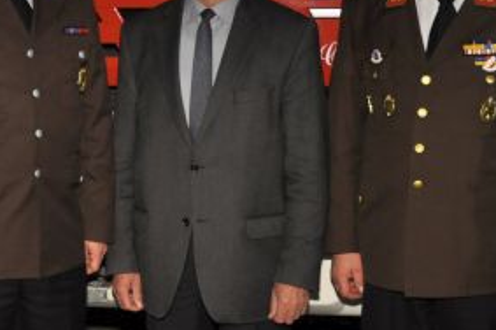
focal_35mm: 73
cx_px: 112
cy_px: 97
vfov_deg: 18.6
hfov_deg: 27.3
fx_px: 1004
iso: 800
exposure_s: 1/60
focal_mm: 25
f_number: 4
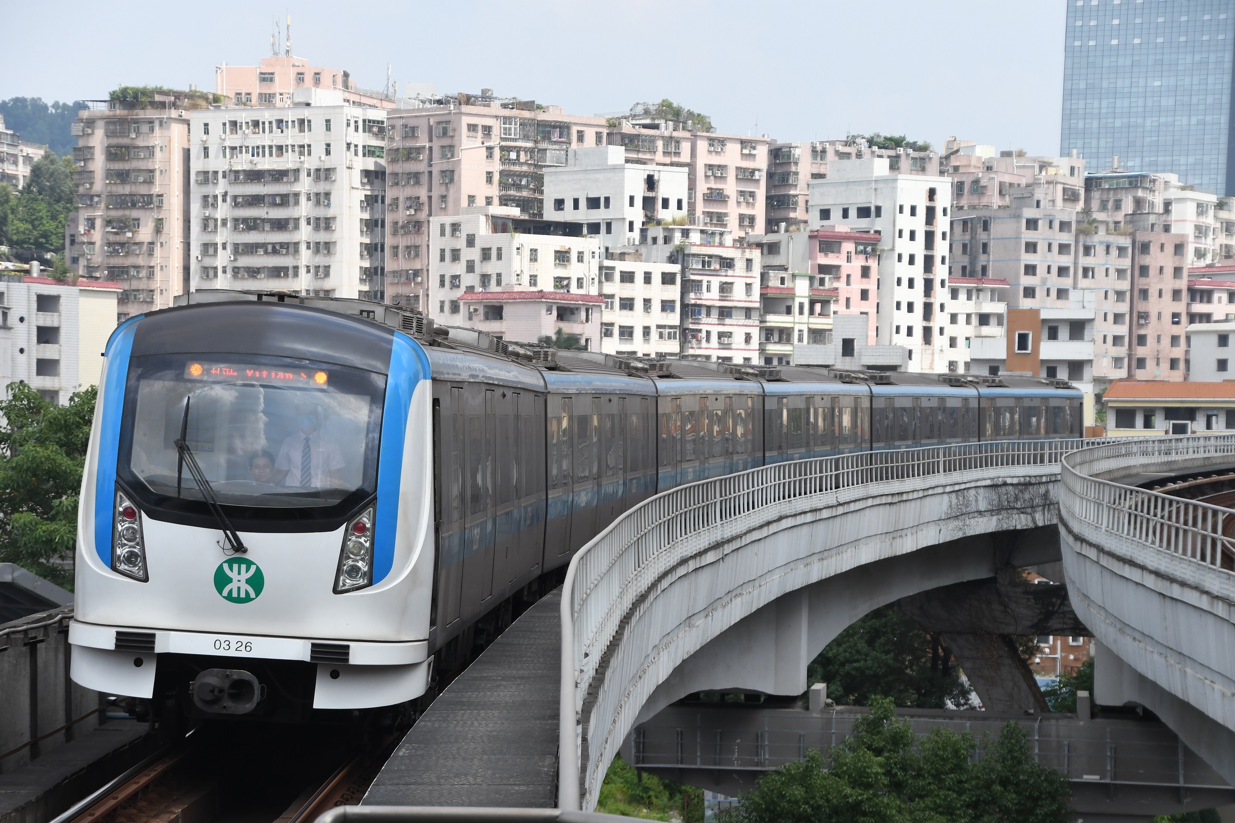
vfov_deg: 10.8
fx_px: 4374
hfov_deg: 16.1
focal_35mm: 128
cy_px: 412
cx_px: 618
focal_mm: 85
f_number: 8
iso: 640
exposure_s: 1/1250
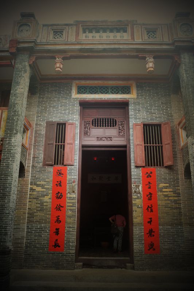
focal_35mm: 27
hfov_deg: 47.9
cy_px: 146
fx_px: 219
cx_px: 97
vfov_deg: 67.4
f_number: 3.5
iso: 100
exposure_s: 1/10
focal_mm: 18
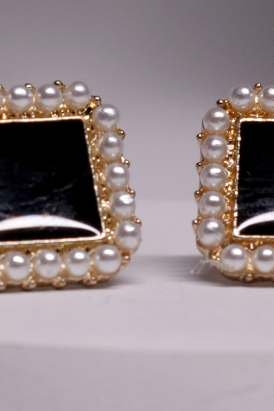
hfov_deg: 13.4
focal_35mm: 101
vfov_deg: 20.1
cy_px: 126
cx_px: 245
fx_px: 1153
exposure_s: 1/100
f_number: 10
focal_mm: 35
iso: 640
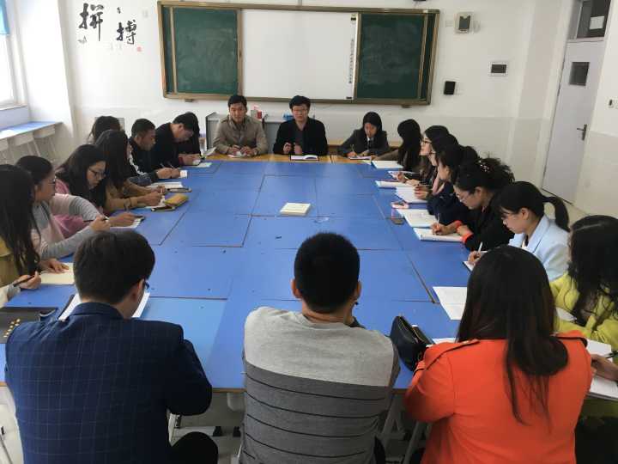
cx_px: 309
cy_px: 232
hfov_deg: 61.7
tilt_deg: -18.1
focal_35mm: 29
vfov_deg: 48.2
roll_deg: -1.9
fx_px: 518
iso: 25
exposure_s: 1/33
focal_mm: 4.15
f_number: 2.2
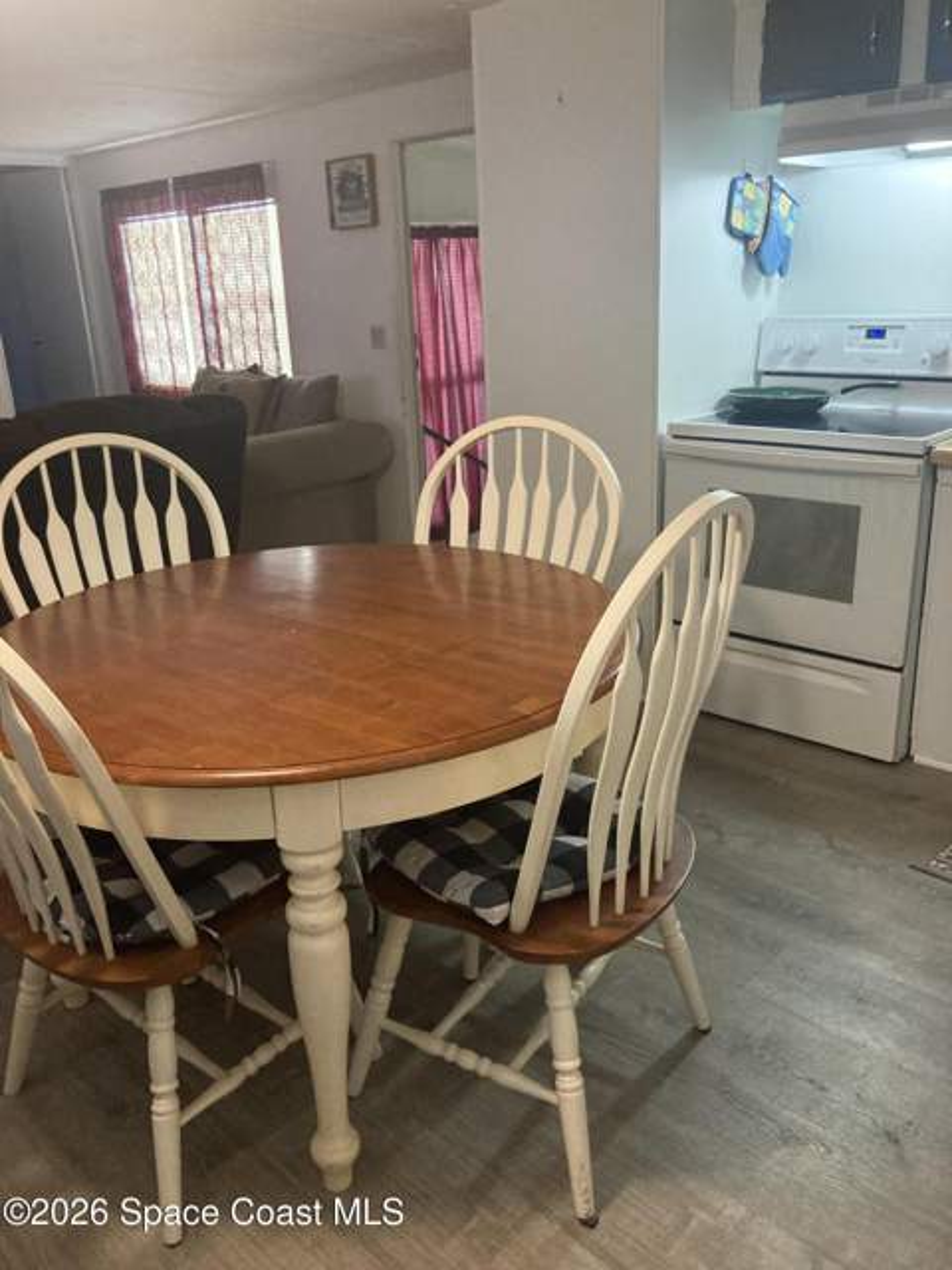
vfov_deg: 63.4
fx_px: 1027
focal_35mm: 28
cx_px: 476
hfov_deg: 49.7
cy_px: 635
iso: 400
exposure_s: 1/40
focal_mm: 3.99
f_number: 1.8
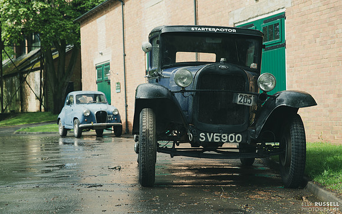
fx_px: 700
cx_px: 180
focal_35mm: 75
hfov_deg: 27.4
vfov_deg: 17.4
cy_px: 105
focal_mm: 70
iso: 160
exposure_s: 1/200
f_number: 8
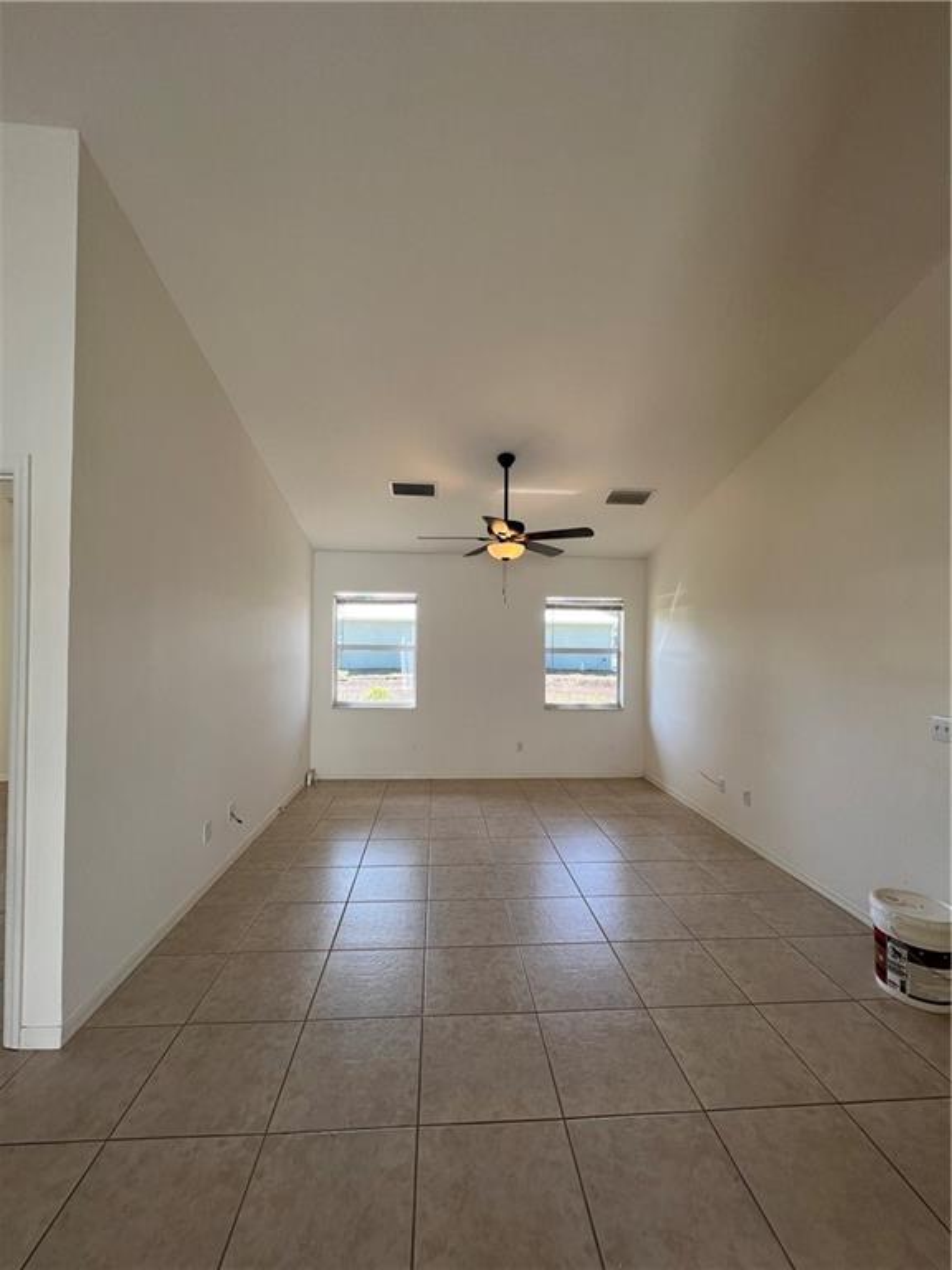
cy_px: 635
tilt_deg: +0.6
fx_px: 477
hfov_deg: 89.9
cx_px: 476
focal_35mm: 13
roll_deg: -0.1
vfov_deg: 106.2
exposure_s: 1/120
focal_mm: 1.57
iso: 50
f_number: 1.8
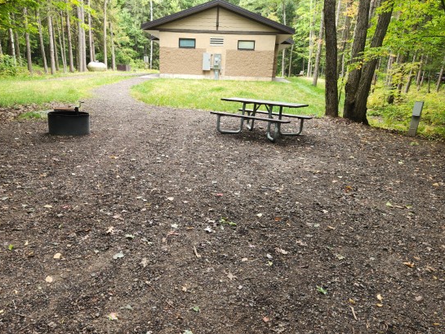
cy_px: 189
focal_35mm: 27
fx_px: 347
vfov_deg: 51.2
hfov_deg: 65.1
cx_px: 197
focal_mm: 5.4
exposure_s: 1/180
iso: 64
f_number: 1.8
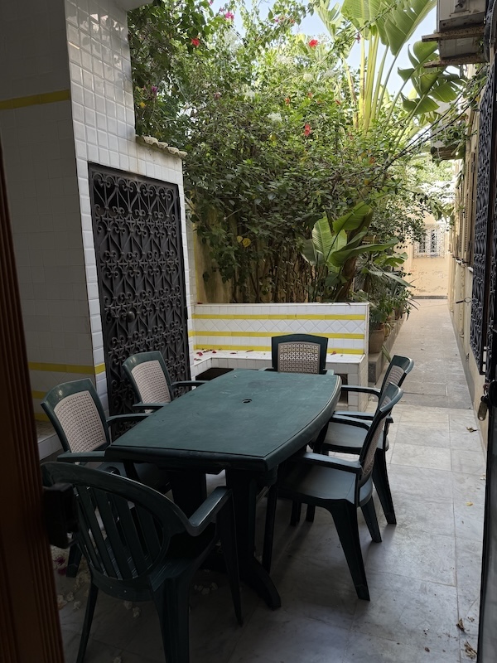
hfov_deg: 56.8
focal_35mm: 24
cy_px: 332
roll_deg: +2.0
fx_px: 459
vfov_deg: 71.6
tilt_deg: -8.2
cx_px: 248
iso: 64
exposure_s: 1/178
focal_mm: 6.76
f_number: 1.78
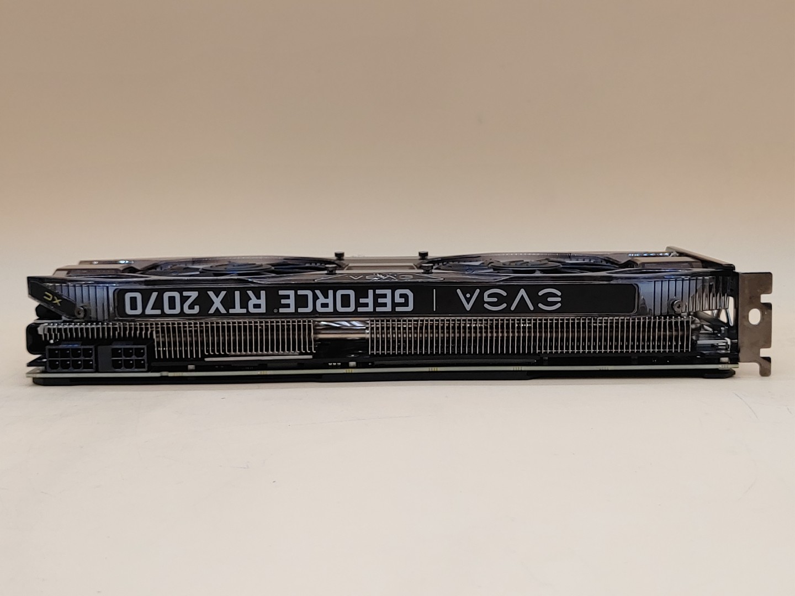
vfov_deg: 32.9
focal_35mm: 44
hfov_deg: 42.9
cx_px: 398
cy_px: 298
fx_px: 1011
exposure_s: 1/154
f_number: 1.8
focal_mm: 4.36
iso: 50
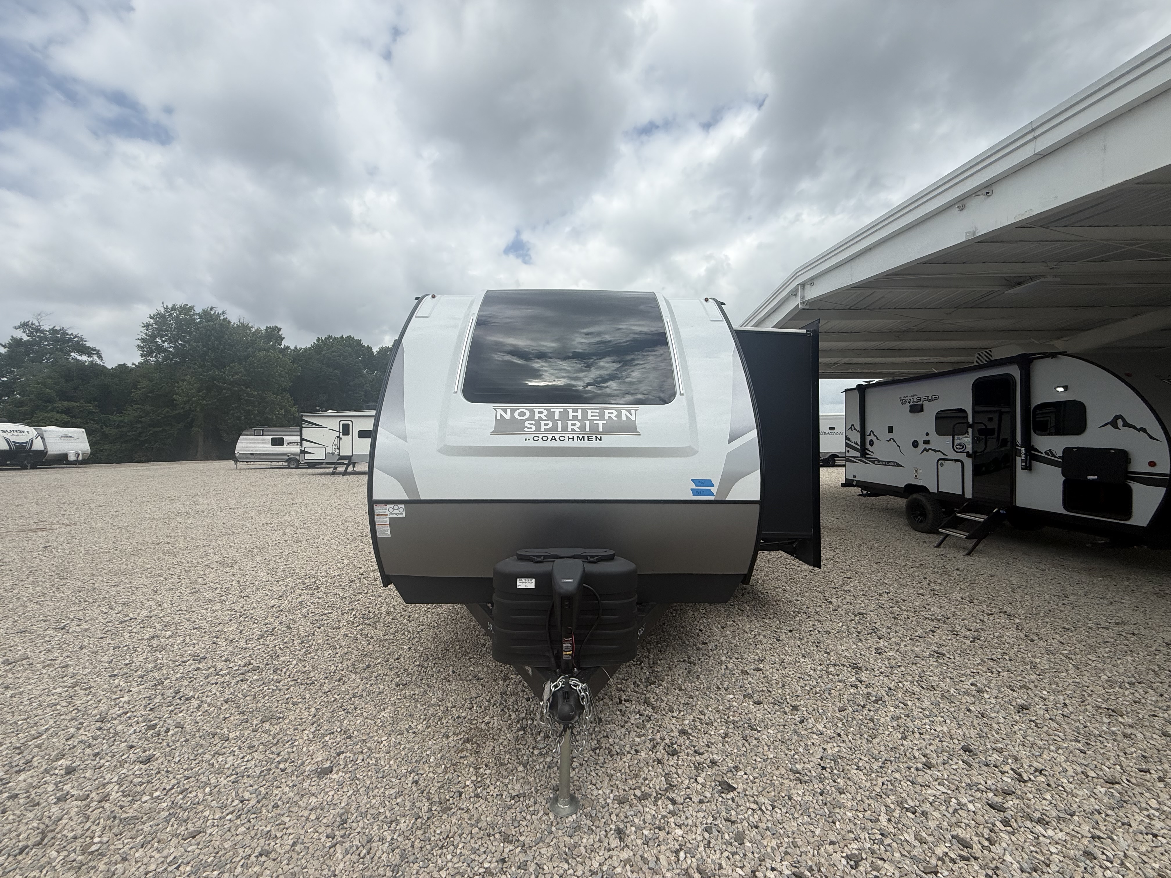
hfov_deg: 102.1
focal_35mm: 14
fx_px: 474
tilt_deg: +0.4
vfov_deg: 85.7
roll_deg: +0.2
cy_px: 439
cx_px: 586
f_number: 2.2
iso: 50
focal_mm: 2.22
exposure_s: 1/2717
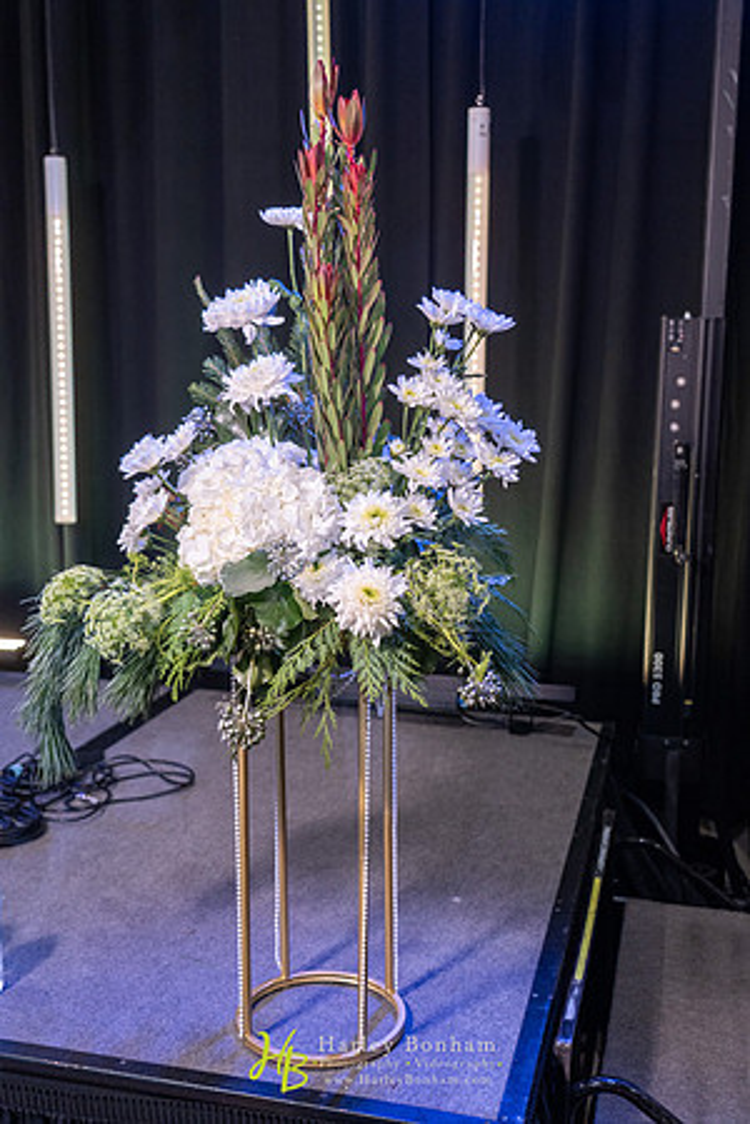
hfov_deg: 35.1
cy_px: 562
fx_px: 1187
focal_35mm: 38
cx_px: 375
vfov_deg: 50.7
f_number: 4
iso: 1600
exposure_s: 1/200
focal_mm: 38
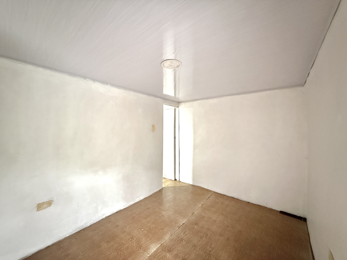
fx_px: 140
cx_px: 174
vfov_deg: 85.7
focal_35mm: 14
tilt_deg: -0.8
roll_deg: -0.2
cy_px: 130
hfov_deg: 102.1
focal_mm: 2.22
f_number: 2.2
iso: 1600
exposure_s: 1/39
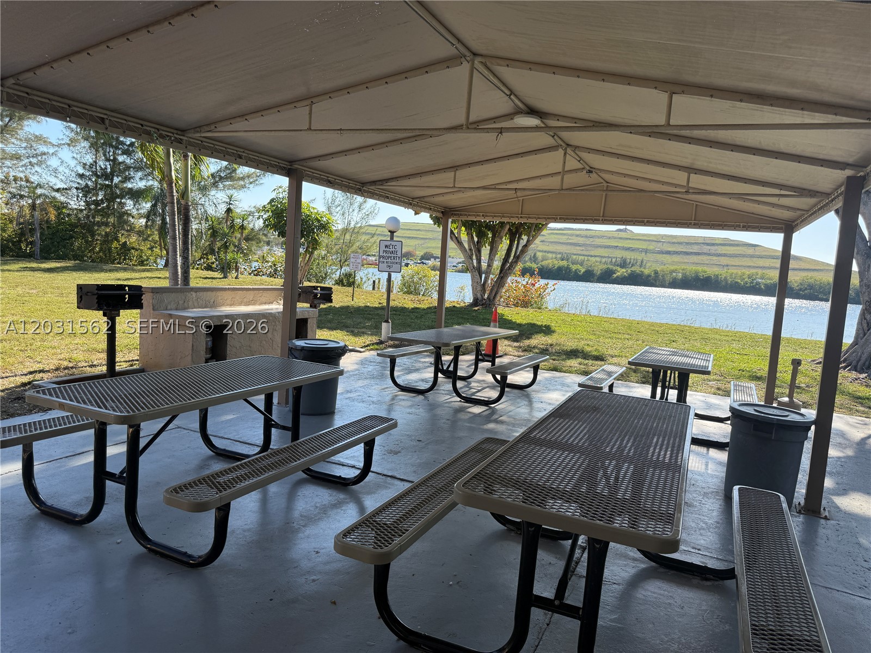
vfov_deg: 56.8
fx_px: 604
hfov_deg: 71.6
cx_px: 436
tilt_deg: -5.1
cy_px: 326
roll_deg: -4.7
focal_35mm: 24
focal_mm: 6.76
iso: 100
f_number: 1.78
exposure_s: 1/1653
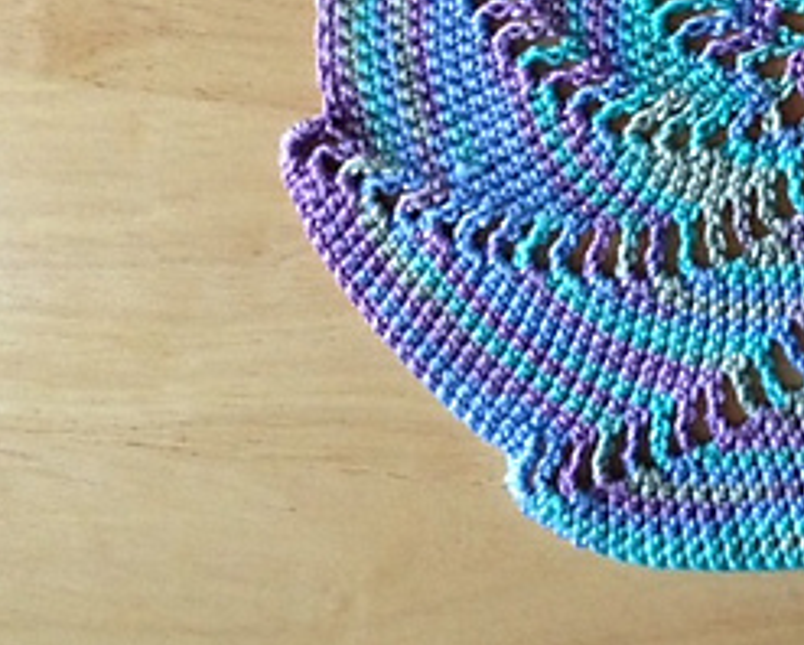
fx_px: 1548
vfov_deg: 22.9
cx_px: 797
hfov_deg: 27.5
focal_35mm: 65
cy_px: 64
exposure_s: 1/15
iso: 250
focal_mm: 3.3
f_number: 2.4
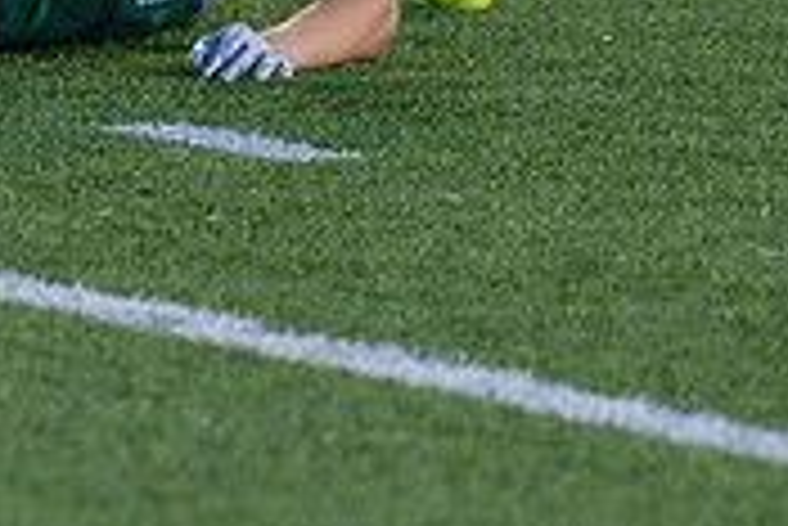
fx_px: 20483
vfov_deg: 1.5
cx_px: 157
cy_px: -197
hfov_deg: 2.2
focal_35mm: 935
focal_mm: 148
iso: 800
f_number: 2.8
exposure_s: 1/1000
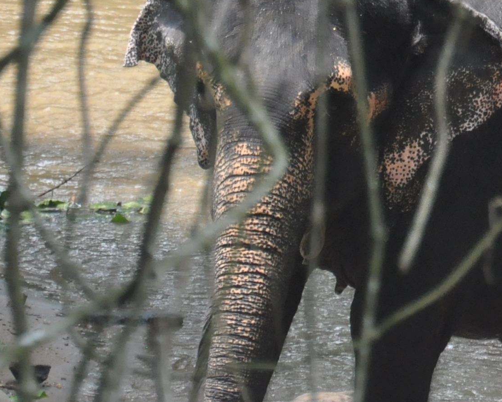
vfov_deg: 2.7
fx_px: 8480
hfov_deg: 3.4
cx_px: 679
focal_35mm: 571
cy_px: -34
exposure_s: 1/500
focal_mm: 105
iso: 1100
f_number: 5.6
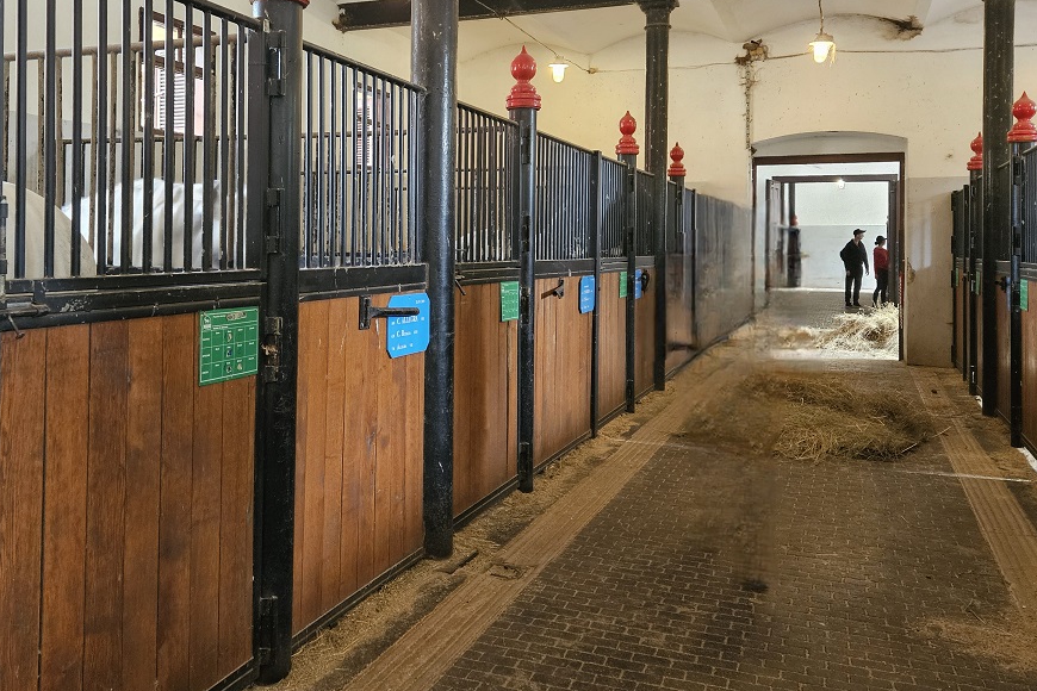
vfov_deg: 39.6
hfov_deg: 56.9
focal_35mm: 33
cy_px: 243
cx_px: 429
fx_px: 951
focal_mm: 5.4
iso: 500
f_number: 1.8
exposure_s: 1/50
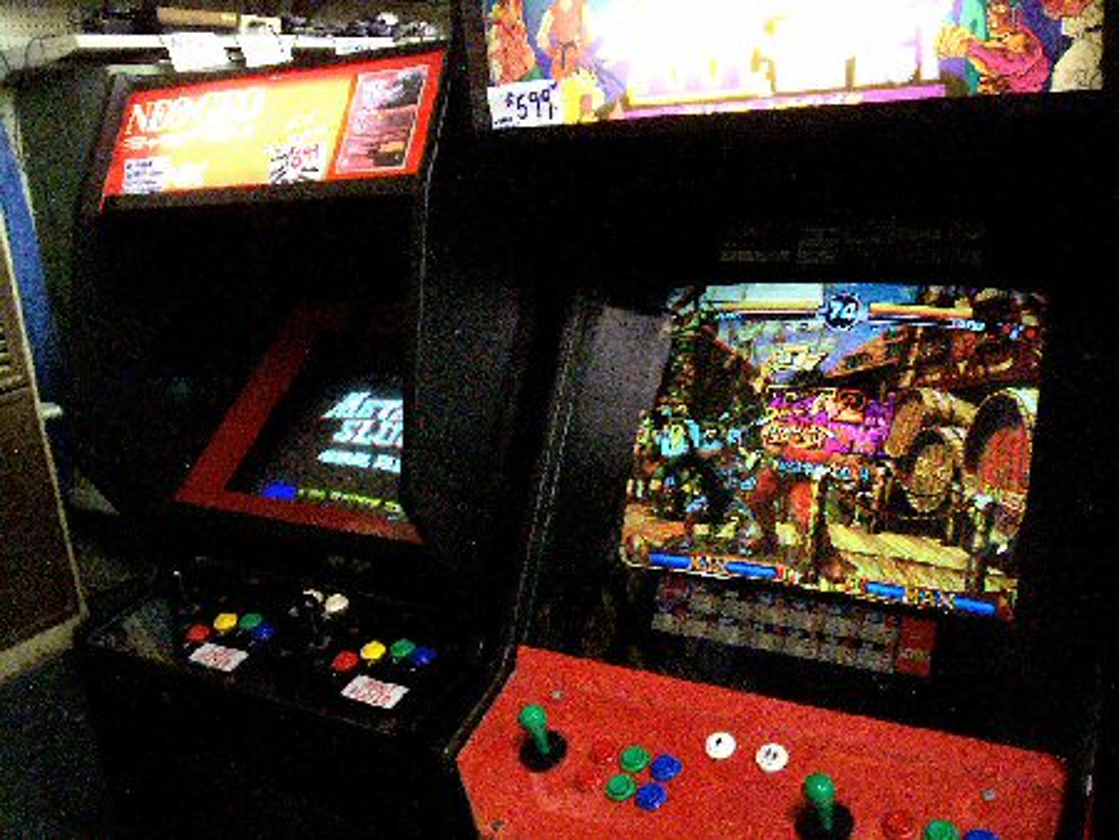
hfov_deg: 51.3
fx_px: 1164
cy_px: 420
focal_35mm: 36
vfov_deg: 39.7
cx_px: 560
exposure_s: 1/8
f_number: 4.5
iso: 400
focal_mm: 5.9
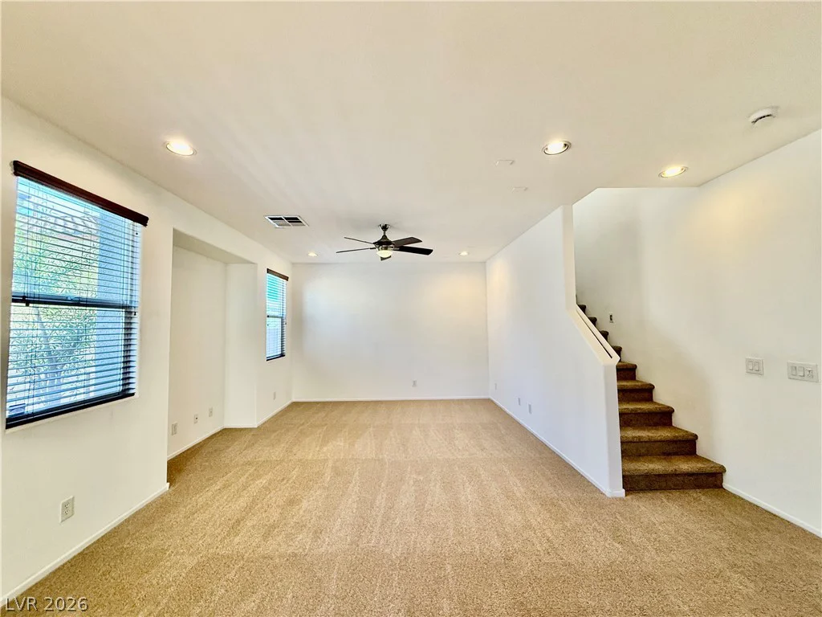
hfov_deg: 102.1
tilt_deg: +3.5
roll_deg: +0.5
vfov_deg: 85.7
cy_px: 308
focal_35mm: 14
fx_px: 332
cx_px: 411
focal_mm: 2.22
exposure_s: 1/120
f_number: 2.2
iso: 160
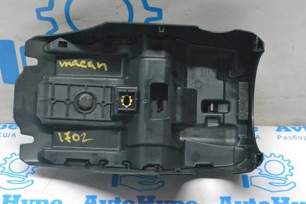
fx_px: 612
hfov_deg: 28.1
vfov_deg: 18.9
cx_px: 153
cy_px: 102
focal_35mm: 72
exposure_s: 1/160
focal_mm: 48
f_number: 10
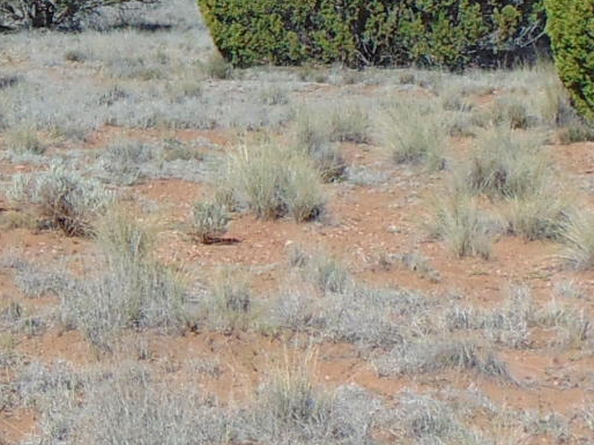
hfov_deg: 13.2
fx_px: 2504
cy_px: 8
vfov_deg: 10.1
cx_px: -124
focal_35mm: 146
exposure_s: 1/250
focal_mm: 4.5
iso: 80
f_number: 7.7
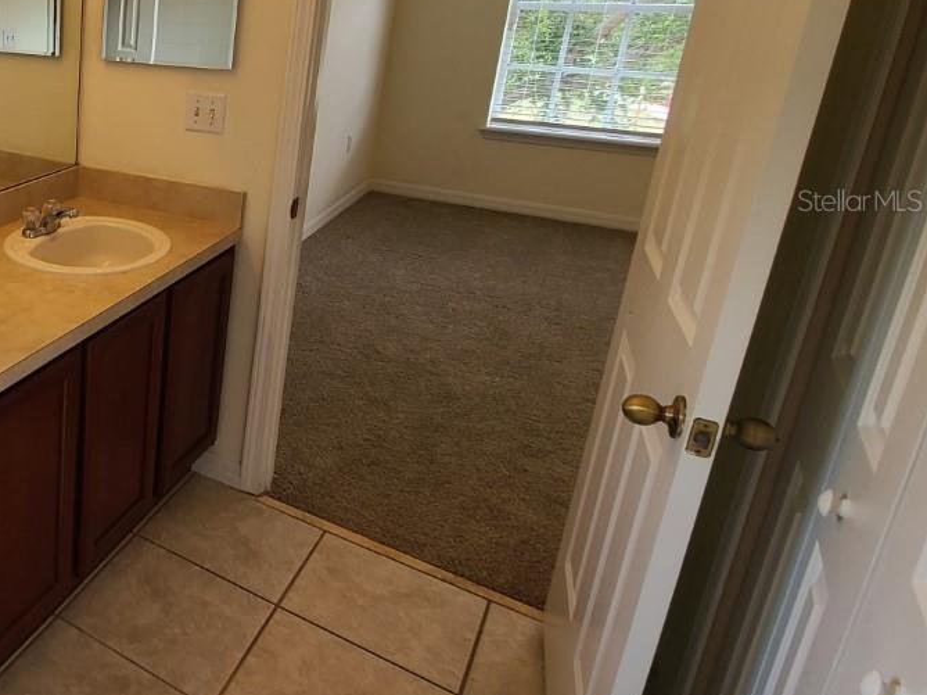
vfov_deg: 48.3
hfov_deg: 47.8
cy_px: 200
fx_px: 749
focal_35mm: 28
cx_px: -69
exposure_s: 1/120
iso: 100
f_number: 2.2
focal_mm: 2.2
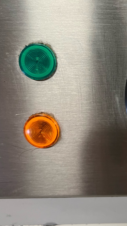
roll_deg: +1.3
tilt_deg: -44.1
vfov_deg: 39.5
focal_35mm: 52
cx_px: 148
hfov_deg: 21.6
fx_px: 311
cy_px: 78
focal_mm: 5.1
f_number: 1.6
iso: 250
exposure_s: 1/50
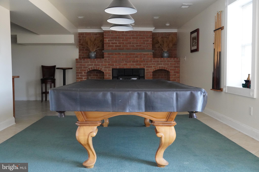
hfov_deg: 53.1
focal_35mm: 36
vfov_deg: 36.9
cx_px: 130
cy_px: 86
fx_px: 259
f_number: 4
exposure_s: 1/160
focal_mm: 24
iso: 5000
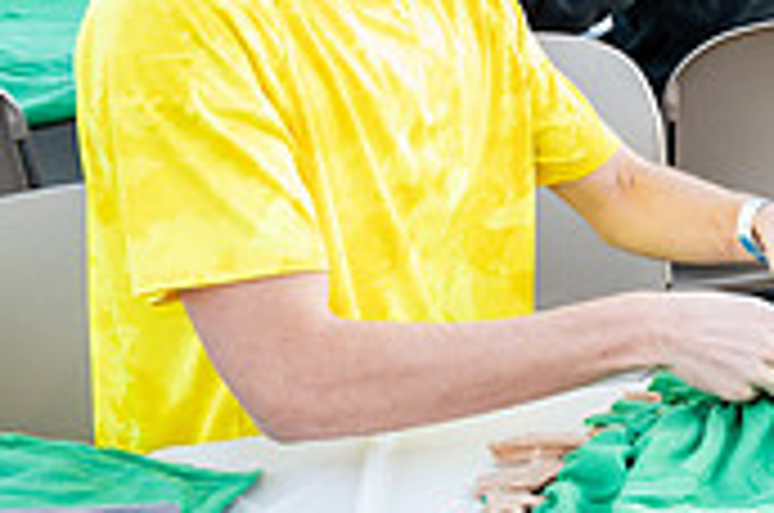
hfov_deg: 20.6
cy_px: 22
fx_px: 1738
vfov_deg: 16.5
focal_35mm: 81
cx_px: 1228
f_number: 4
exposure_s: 1/200
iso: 1250
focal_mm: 24
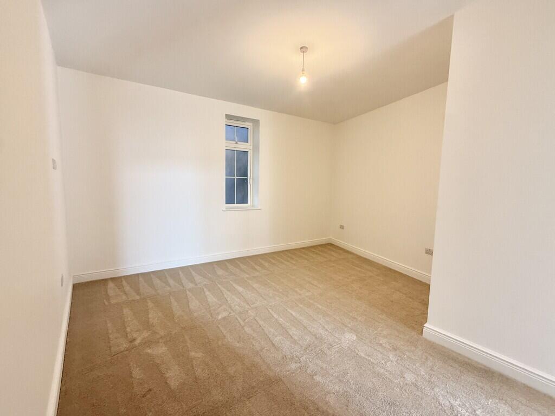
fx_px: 224
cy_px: 208
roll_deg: +0.4
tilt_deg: -4.7
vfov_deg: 85.7
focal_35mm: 14
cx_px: 278
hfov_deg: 102.1
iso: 200
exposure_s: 1/50
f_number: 2.2
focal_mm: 2.22
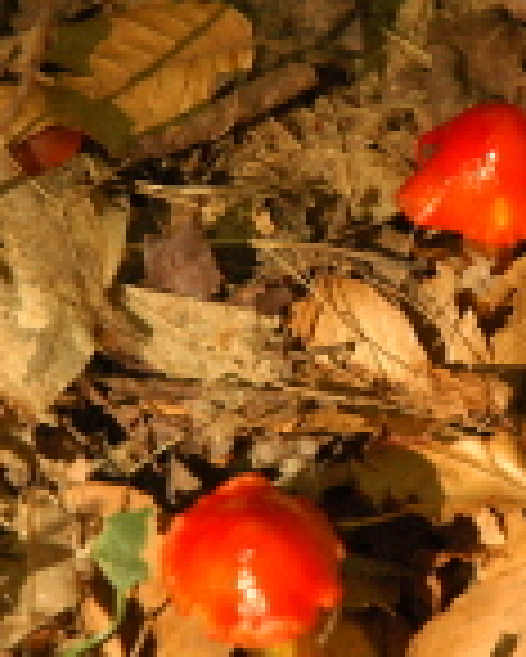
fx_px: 5249
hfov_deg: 5.7
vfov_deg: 7.2
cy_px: 216
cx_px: 504
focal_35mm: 270
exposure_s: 1/200
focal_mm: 70
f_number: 5.6
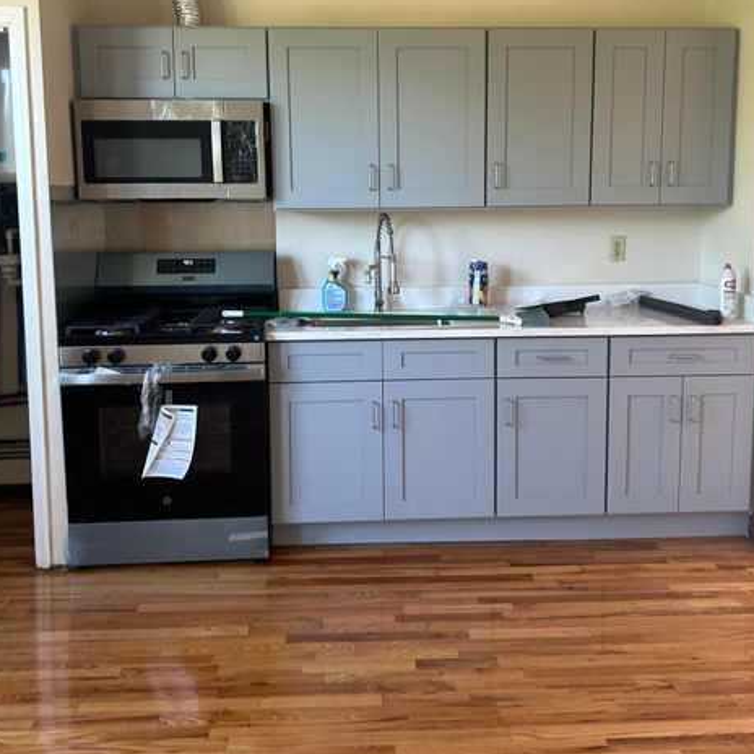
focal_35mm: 33
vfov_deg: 49.4
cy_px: 300
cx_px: 396
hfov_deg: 49.7
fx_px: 813
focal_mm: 5.7
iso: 125
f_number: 1.5
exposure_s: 1/83
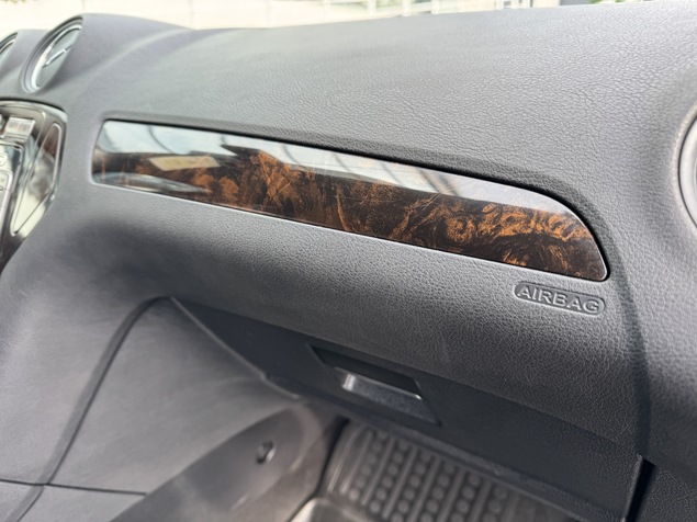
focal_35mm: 24
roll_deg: +2.5
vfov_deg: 56.8
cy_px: 261
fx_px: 483
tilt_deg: -19.4
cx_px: 348
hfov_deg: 71.6
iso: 64
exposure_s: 1/121
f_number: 1.78
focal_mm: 6.76
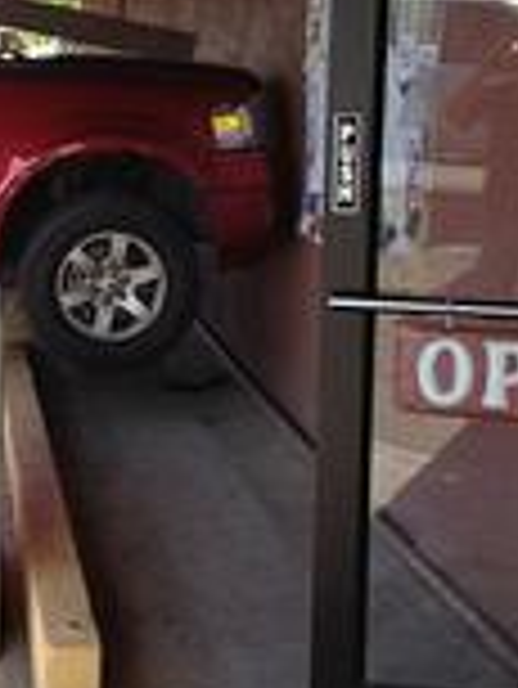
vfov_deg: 24.4
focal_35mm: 80
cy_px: 279
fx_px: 1594
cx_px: 137
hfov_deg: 18.4
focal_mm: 4.28
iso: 64
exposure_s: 1/383
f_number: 2.4
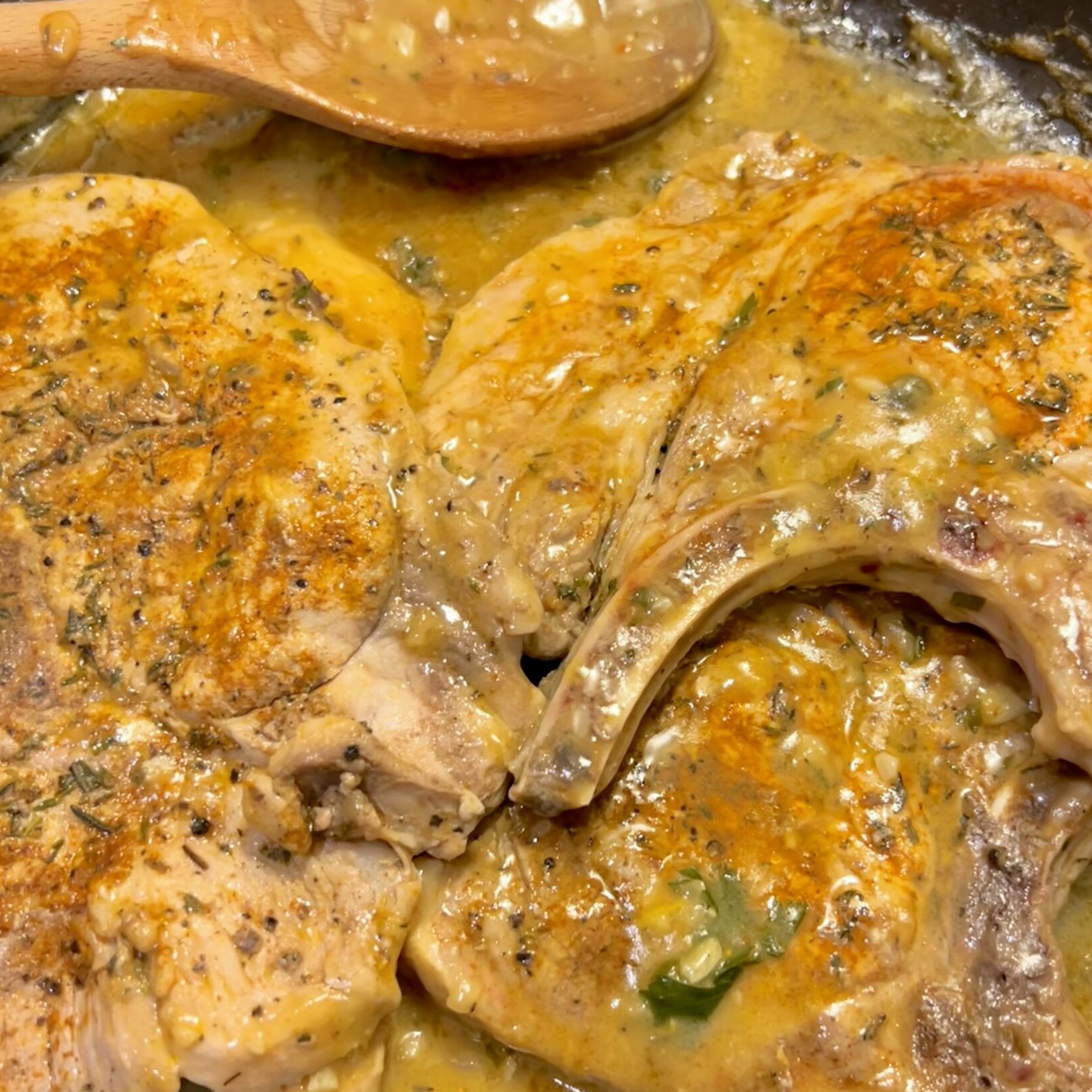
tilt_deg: -69.7
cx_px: 570
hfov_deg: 46.0
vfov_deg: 46.0
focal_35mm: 36
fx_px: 1285
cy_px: 581
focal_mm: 5.7
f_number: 1.5
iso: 160
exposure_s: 1/60
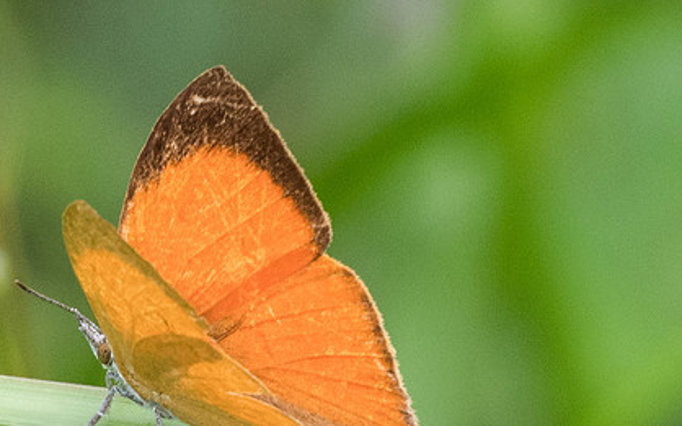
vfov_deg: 1.3
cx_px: 246
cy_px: 325
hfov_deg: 2.1
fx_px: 18953
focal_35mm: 1020
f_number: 10
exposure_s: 1/400
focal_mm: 150
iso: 1000
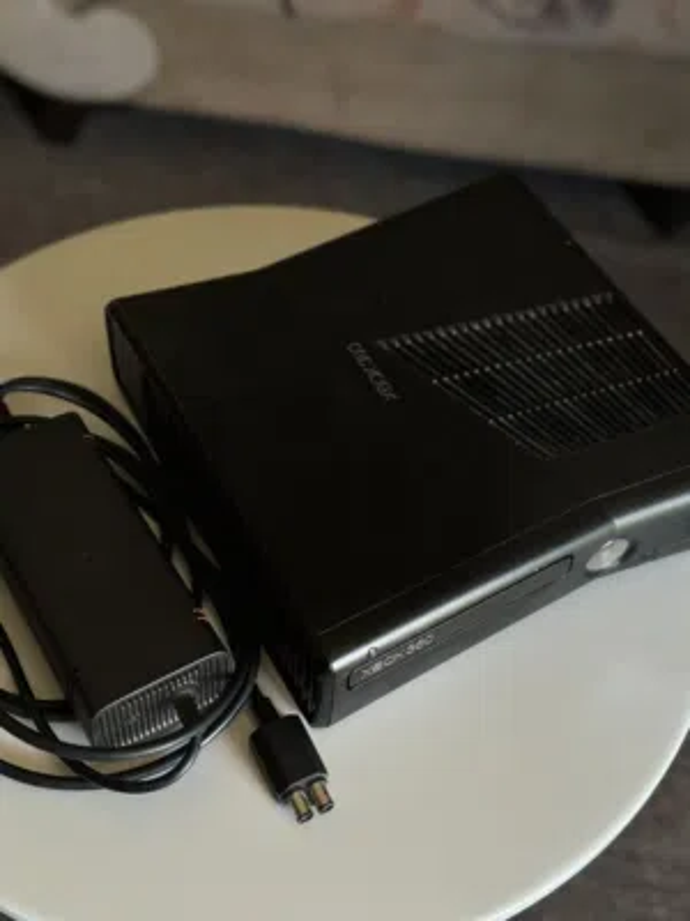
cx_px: 345
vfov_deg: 39.7
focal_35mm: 48
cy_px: 460
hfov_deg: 30.3
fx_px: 1276
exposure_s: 1/60
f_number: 1.78
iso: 250
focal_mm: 6.86
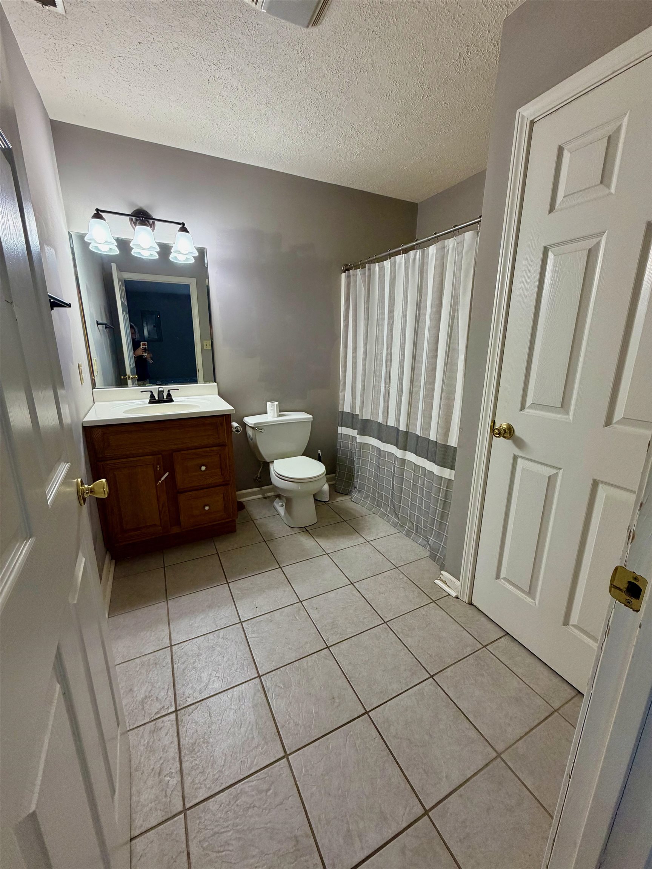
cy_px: 434
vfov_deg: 102.1
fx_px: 352
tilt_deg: -13.9
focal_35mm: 14
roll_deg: -0.6
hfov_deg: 85.7
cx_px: 326
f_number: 2.2
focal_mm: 2.22
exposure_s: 1/60
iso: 200
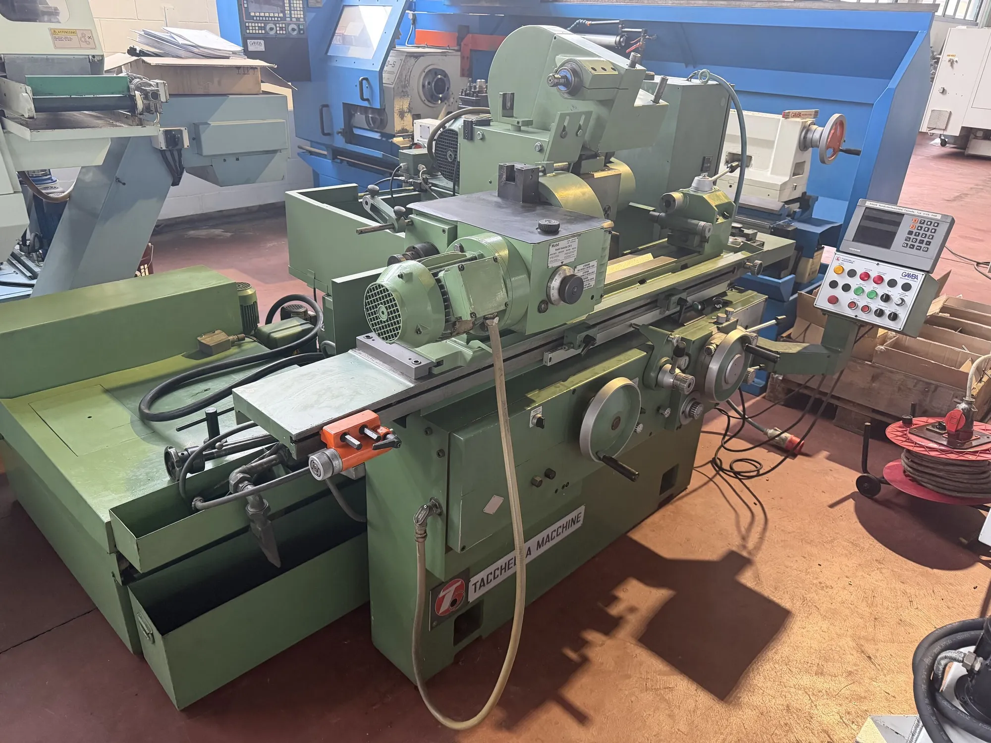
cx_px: 496
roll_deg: -2.8
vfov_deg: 56.8
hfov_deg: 71.6
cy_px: 372
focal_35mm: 24
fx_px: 687
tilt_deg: -26.7
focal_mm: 6.76
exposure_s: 1/60
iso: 500
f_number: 1.78
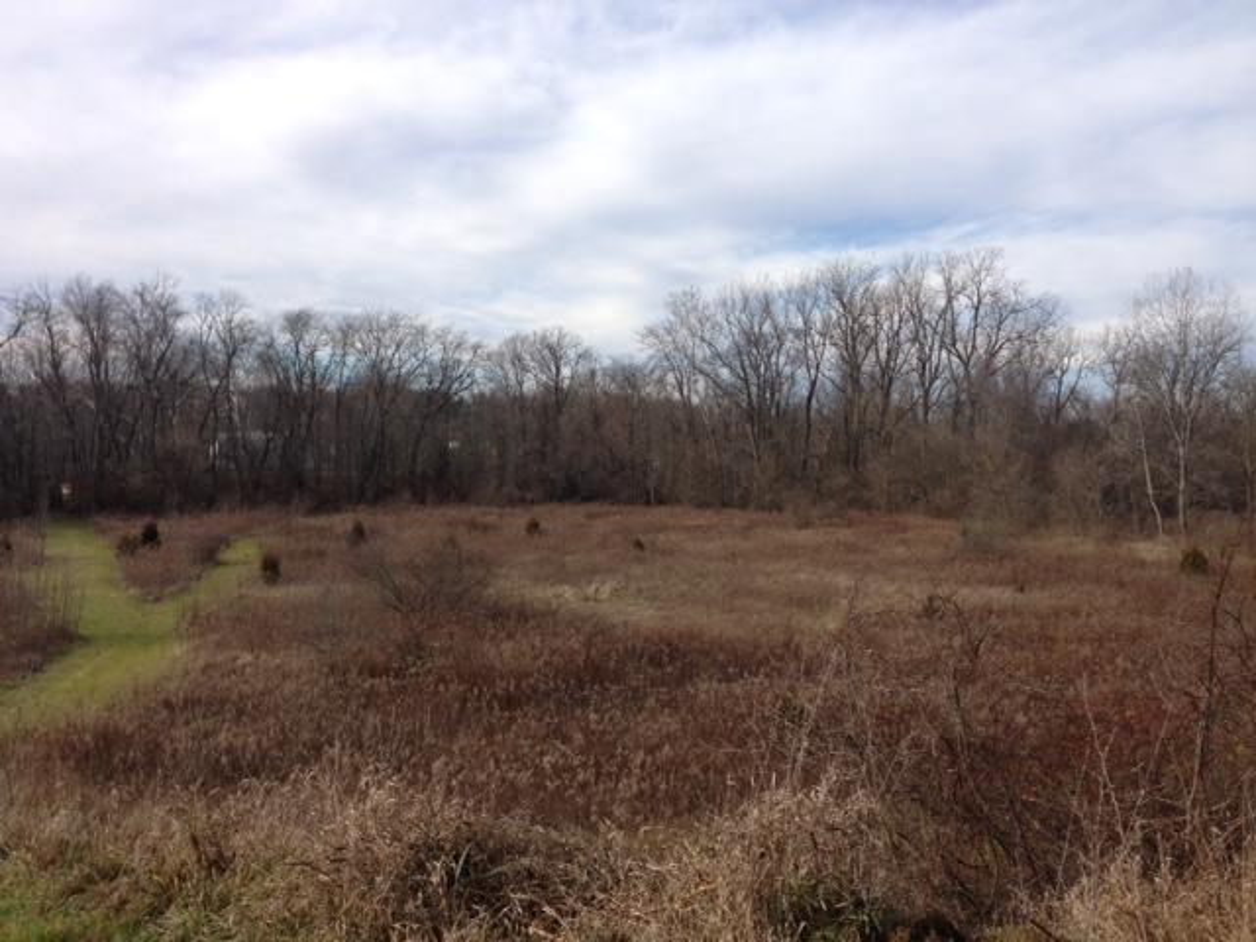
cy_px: 471
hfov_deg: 55.4
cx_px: 628
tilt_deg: -1.9
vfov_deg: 42.9
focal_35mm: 33
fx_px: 1197
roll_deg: -0.5
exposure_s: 1/1043
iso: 50
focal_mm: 4.12
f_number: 2.4
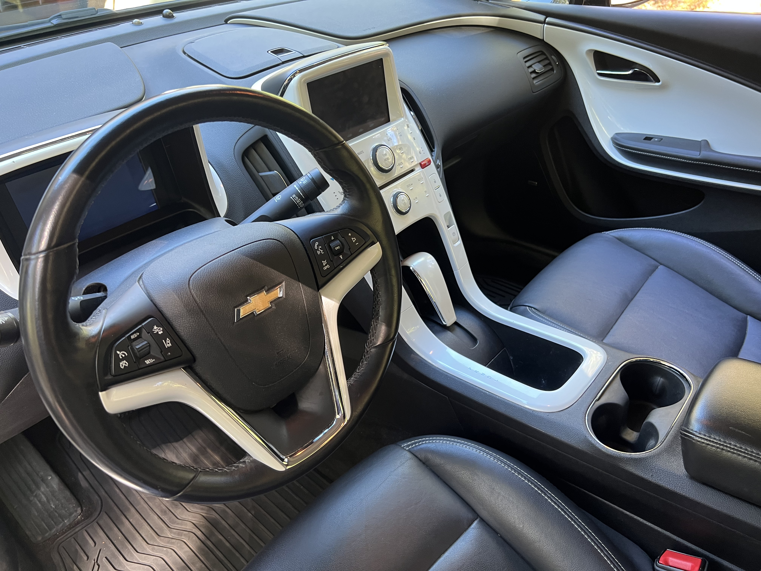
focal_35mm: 26
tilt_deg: -36.2
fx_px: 572
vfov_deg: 53.1
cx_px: 380
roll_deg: +0.1
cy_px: 286
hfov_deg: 67.3
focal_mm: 5.7
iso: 125
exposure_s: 1/60
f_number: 1.5
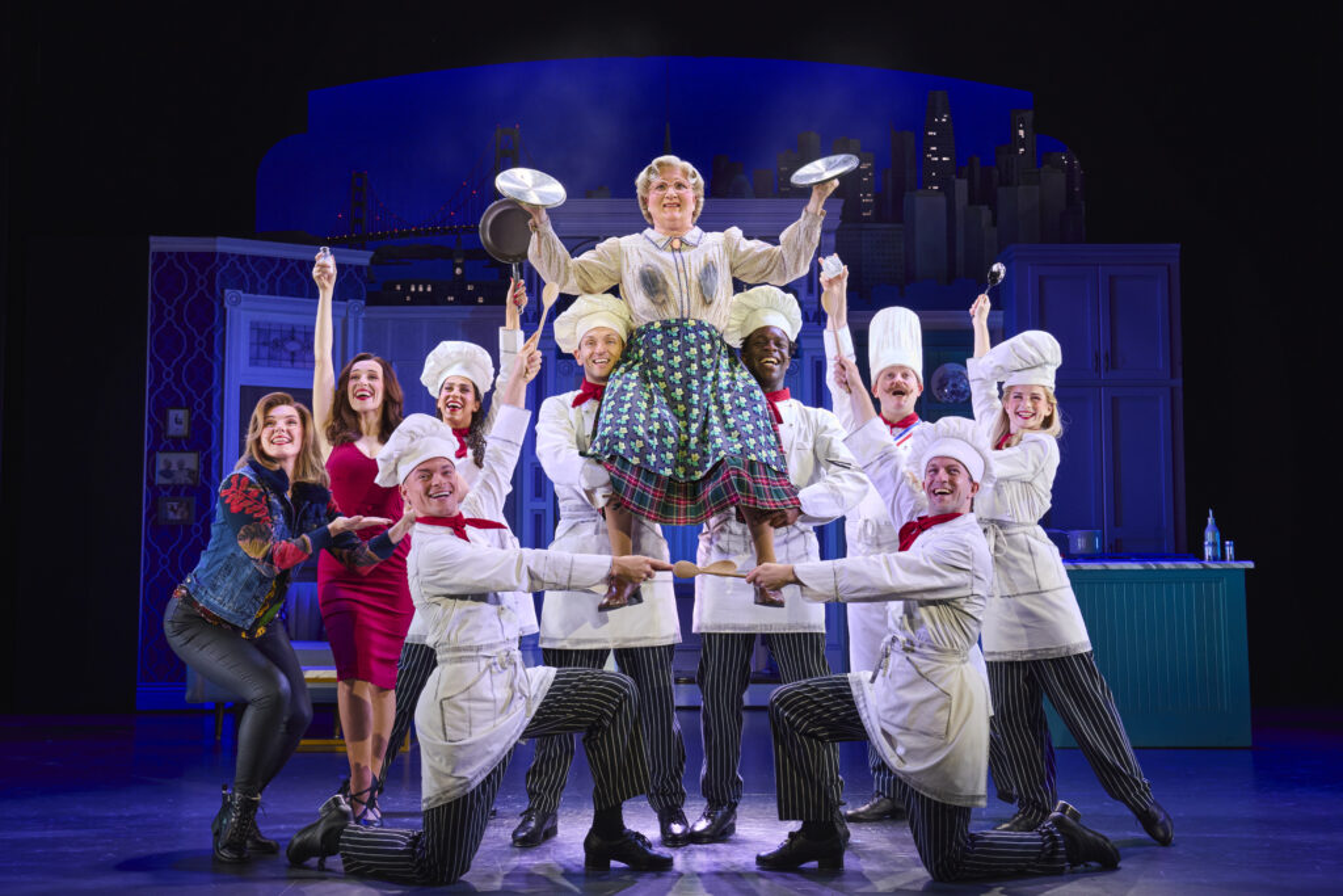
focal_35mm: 40
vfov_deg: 33.4
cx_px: 672
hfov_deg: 48.5
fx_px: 1492
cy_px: 448
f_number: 6.3
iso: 640
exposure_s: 1/320
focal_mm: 40
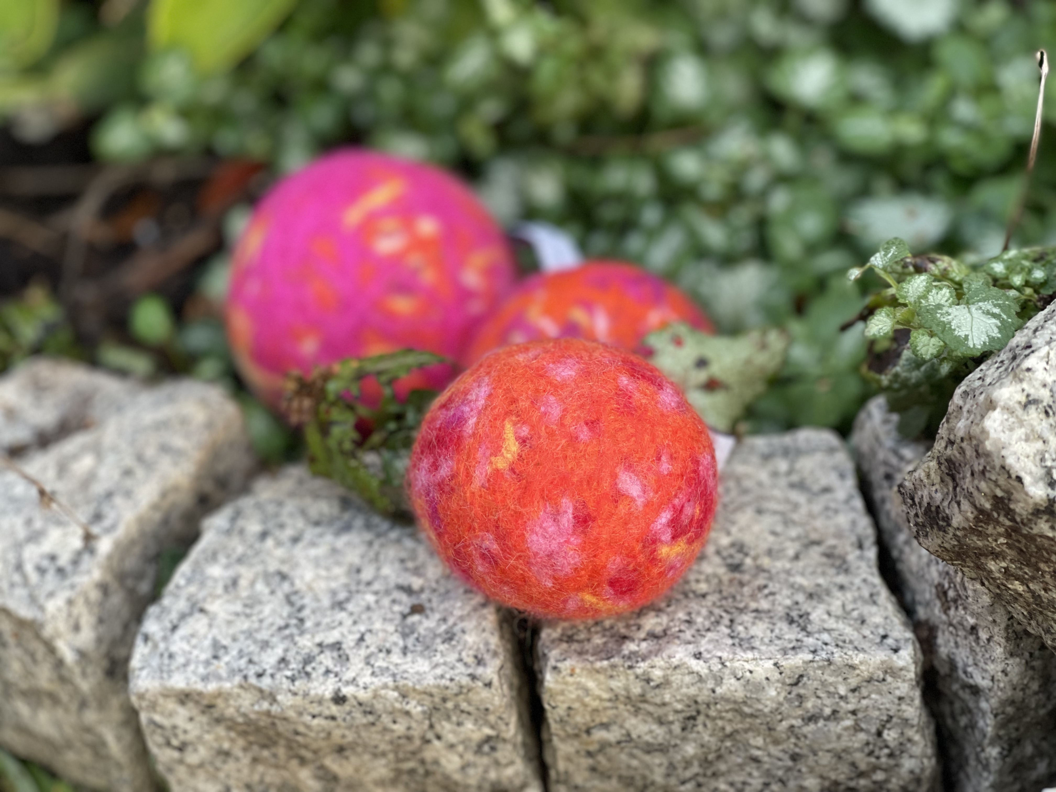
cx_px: 528
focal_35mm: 64
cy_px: 396
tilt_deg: -42.6
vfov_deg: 22.9
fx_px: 1952
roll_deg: +13.1
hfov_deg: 30.3
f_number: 2.2
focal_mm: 7.5
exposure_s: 1/121
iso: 125
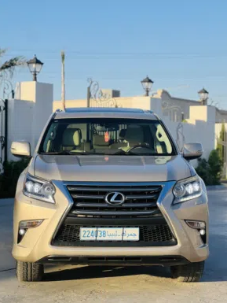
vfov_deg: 24.4
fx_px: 699
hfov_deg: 18.4
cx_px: 113
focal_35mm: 80
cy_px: 157
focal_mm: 9
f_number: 2.8
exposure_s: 1/391
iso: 32
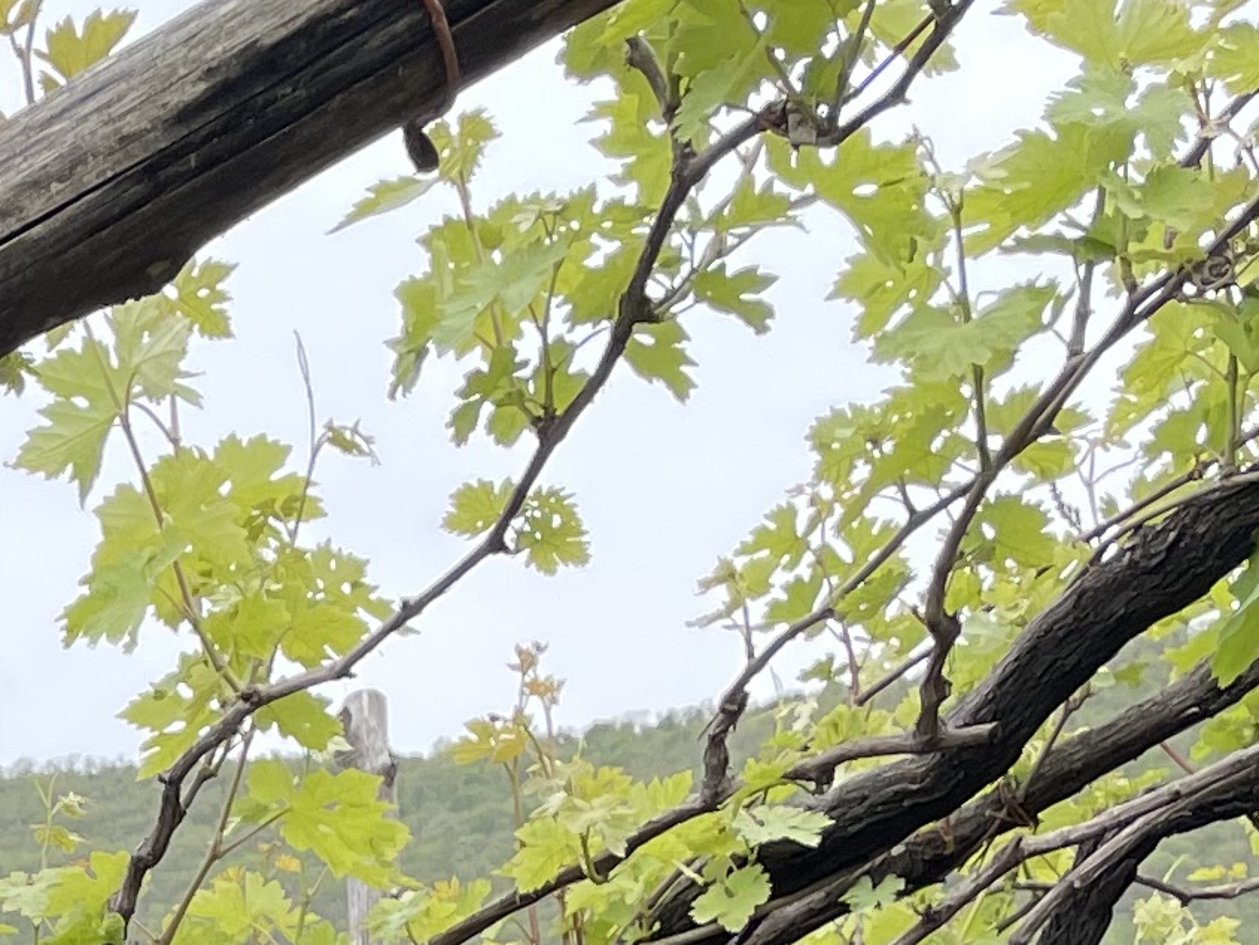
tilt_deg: -1.2
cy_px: 2187
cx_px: -976
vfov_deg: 10.5
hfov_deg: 14.1
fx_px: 4511
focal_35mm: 124
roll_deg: -2.0
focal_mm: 4.2
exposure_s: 1/807
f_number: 1.6
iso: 32
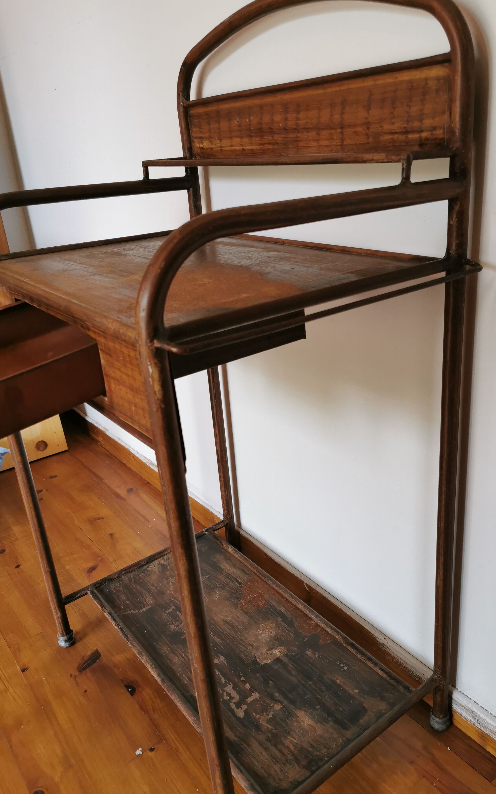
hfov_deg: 42.9
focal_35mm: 29
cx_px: 300
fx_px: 627
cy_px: 394
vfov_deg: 64.6
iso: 160
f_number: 1.6
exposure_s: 1/100
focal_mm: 5.56
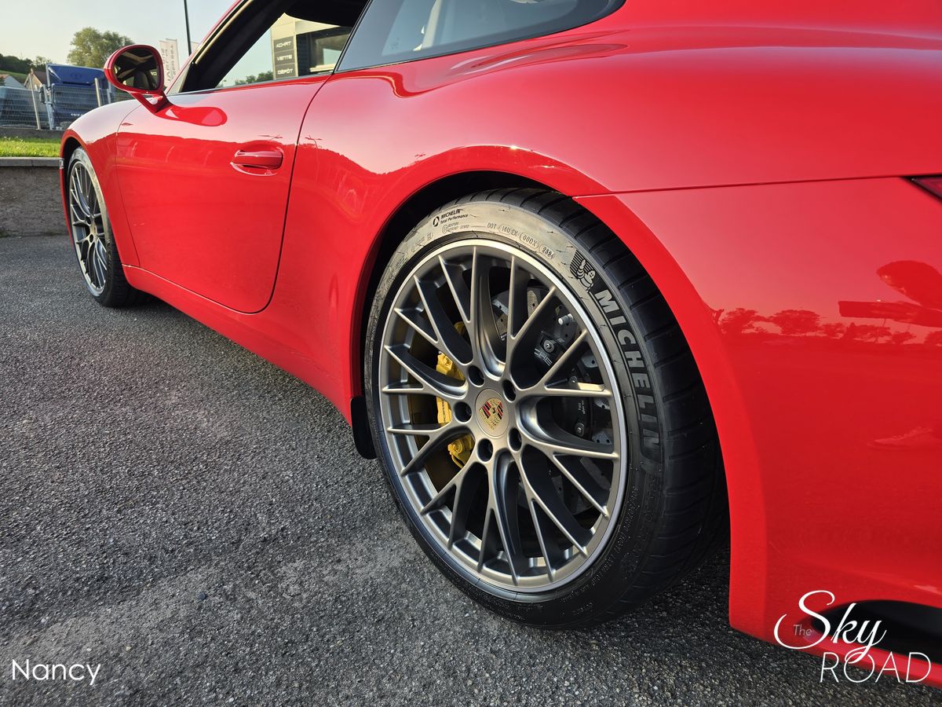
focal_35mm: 23
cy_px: 354
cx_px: 471
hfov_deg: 73.9
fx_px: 626
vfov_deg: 58.9
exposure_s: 1/183
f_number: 1.7
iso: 12
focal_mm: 6.3
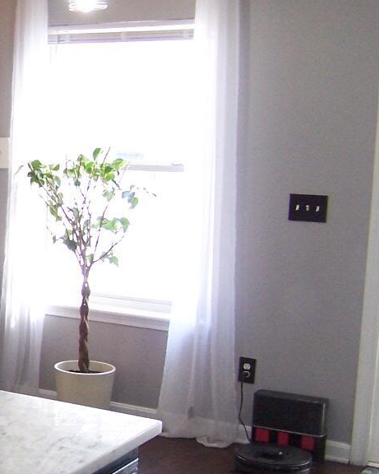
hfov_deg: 14.5
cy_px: 296
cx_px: -160
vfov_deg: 19.1
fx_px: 1402
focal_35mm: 100
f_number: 2.8
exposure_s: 1/30
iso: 140
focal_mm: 6.3
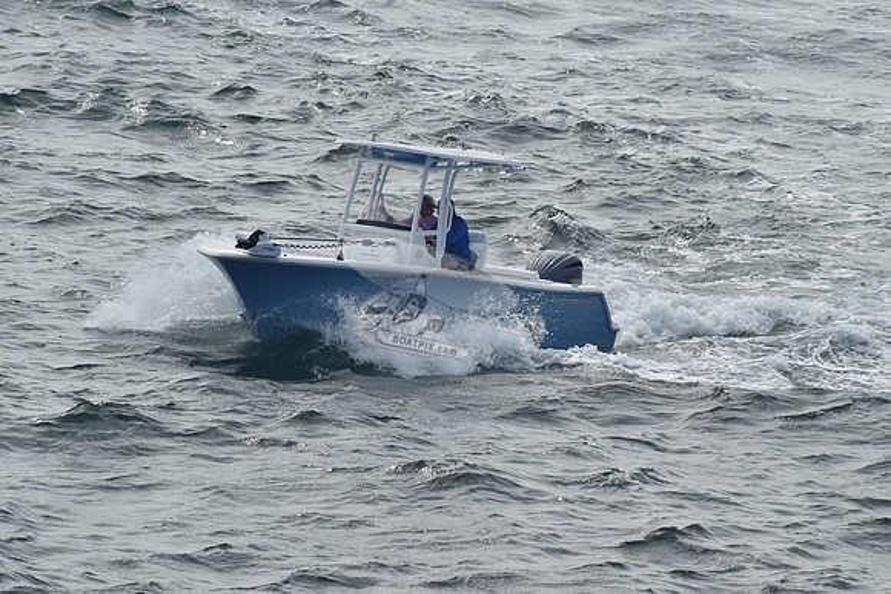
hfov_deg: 6.0
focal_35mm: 345
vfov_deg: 4.0
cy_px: 297
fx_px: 8540
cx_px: 446
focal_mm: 230
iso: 400
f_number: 13
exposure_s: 1/1000
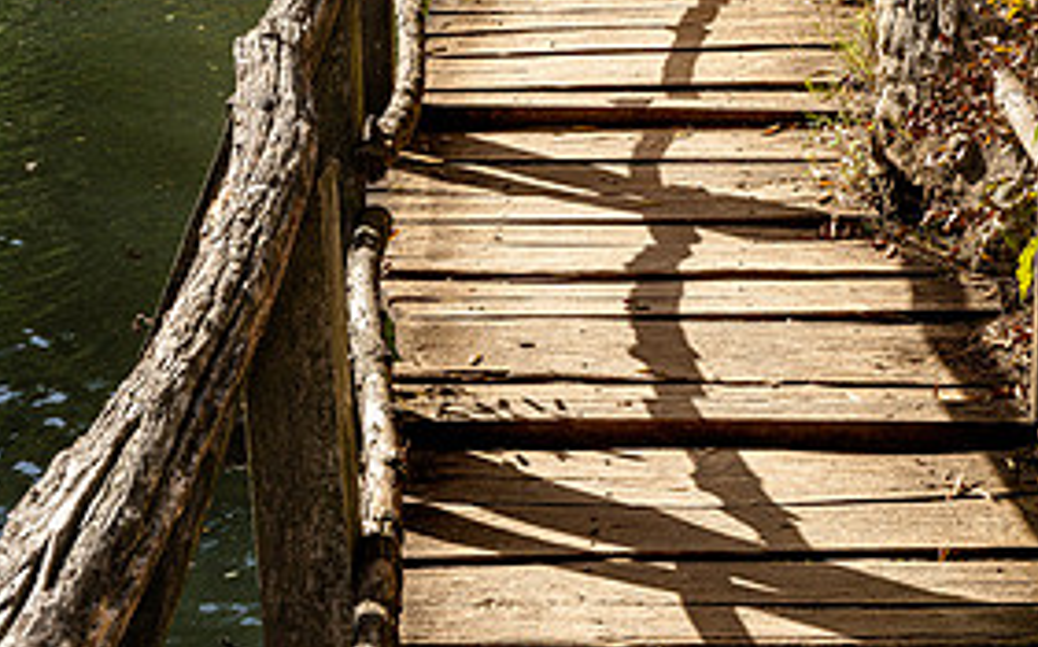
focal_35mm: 98
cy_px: 67
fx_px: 2770
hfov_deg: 21.2
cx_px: 547
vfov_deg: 13.2
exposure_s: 1/100
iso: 125
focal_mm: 60
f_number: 18
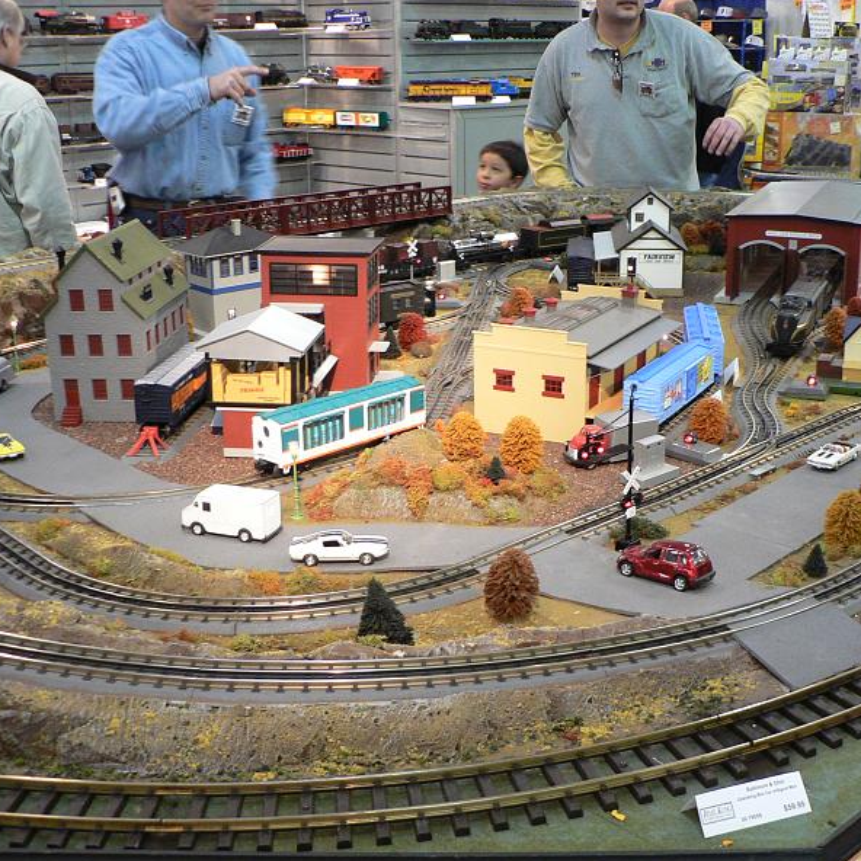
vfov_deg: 39.2
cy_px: 432
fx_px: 1210
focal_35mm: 43
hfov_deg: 38.9
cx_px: 535
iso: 200
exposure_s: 1/25
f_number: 2.8
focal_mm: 6
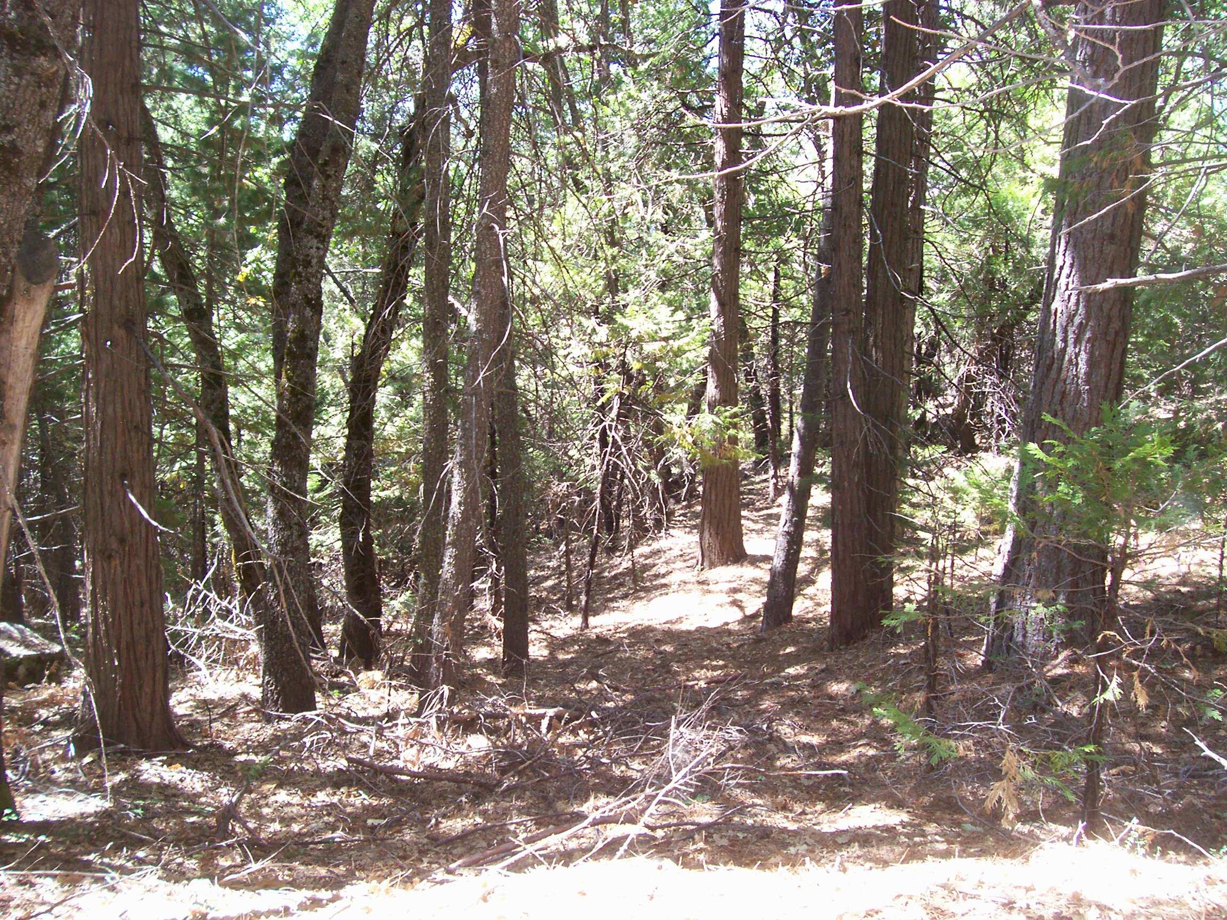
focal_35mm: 34
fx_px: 1205
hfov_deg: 54.0
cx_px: 614
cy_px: 460
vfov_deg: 41.8
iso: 140
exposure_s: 1/112
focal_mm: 5.6
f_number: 2.7
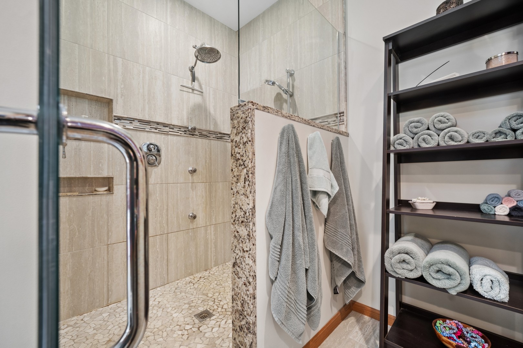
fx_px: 203
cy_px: 174
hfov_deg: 104.3
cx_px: 262
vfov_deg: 81.2
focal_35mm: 14
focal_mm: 14
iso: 640
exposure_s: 1/3.33
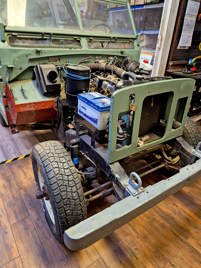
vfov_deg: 73.9
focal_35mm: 23
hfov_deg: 58.9
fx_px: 178
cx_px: 100
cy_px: 134
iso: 800
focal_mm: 5.4
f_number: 1.8
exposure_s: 1/100
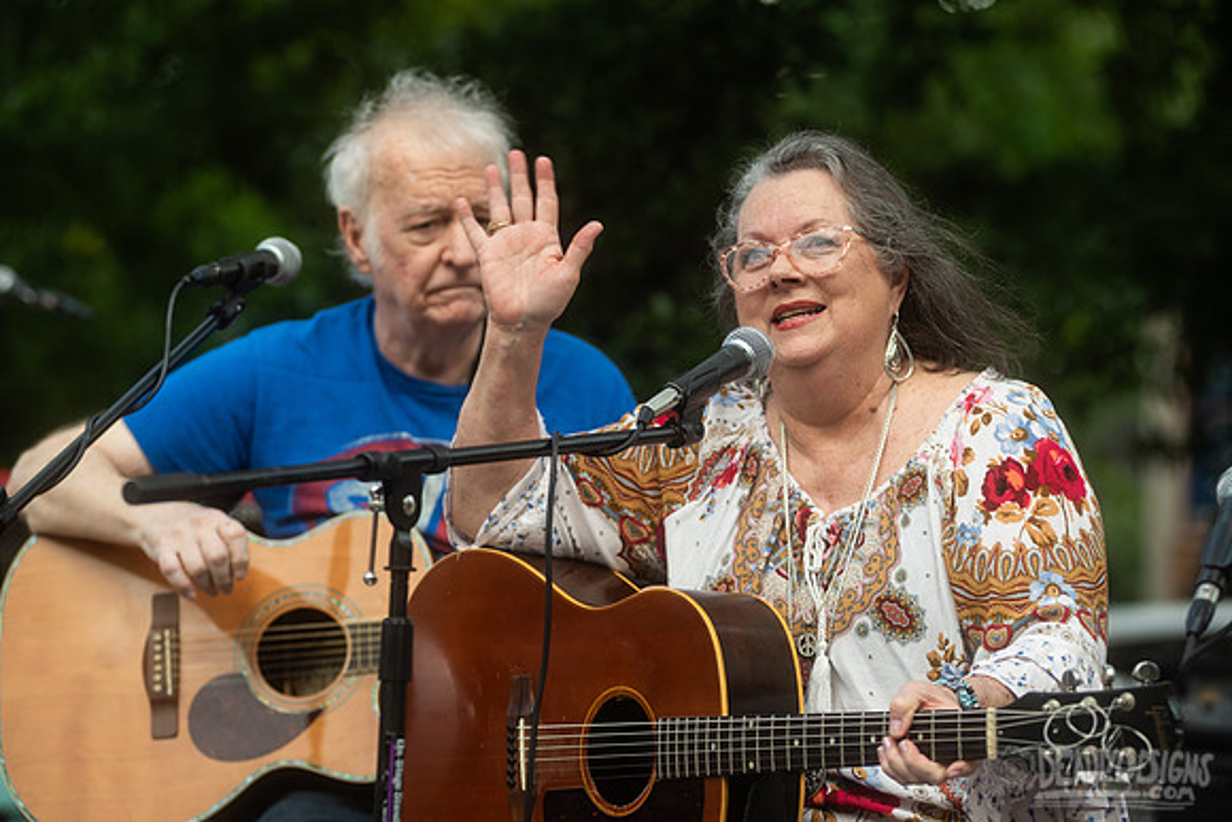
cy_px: 372
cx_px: 616
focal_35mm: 127
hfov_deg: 16.1
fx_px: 4346
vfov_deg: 10.8
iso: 250
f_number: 4.5
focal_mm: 116
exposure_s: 1/320
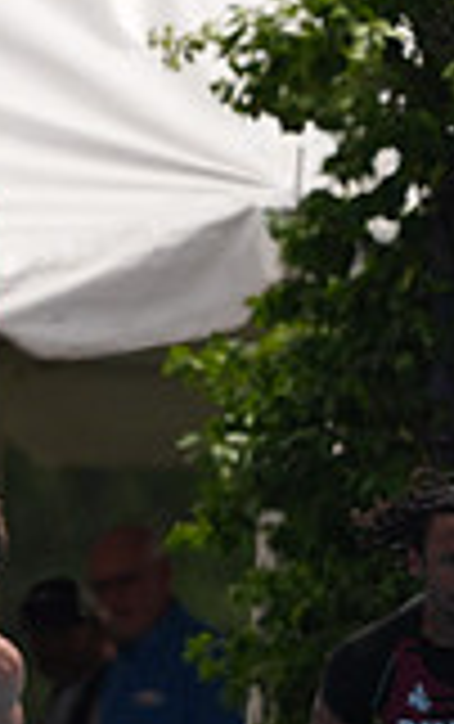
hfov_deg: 0.6
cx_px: -809
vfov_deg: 1.0
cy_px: 695
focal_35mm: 2197
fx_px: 43377
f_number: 6.3
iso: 500
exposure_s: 1/4000
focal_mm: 600
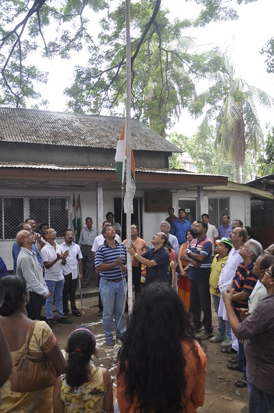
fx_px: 309
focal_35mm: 27
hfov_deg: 47.8
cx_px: 137
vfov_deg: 67.4
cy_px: 206
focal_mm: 18
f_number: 5.6
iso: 400
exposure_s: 1/160
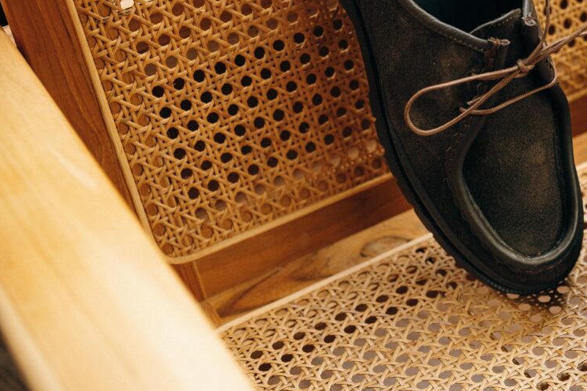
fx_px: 1402
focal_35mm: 86
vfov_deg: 15.9
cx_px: 477
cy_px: 134
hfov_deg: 23.3
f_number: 3.5
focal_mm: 50
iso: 320
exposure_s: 1/200
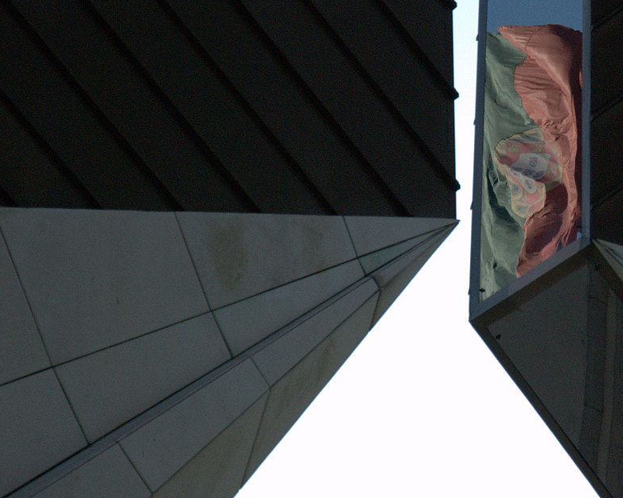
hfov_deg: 7.4
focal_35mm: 261
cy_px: 312
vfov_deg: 5.9
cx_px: 535
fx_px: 4811
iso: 800
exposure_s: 1/3200
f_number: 5.6
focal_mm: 90
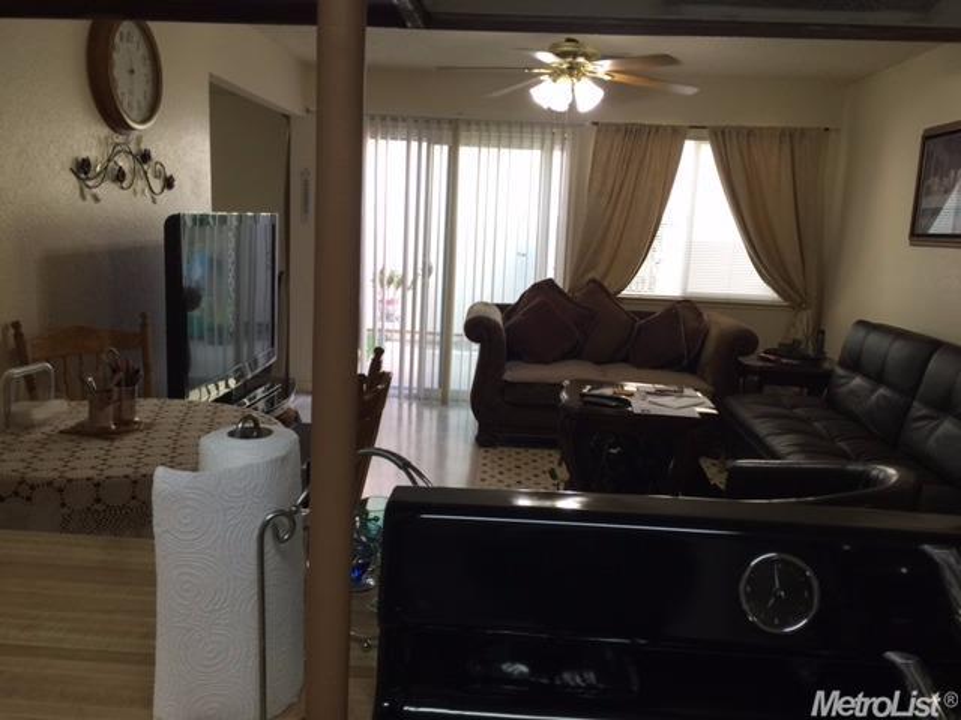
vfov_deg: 48.2
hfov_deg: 61.7
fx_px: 805
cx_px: 480
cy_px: 360
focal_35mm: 29
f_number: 2.2
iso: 40
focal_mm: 4.15
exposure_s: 1/30
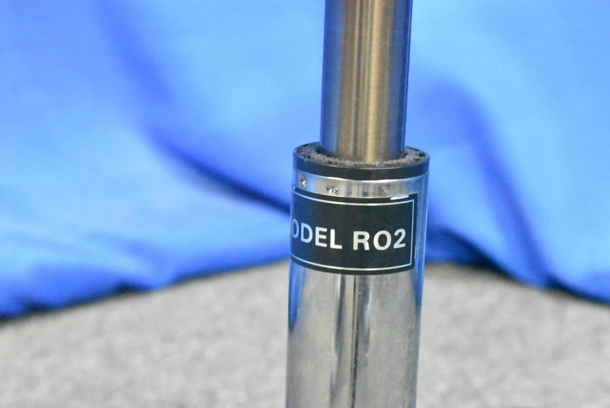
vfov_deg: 16.6
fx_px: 1399
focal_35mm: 82
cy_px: 204
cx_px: 305
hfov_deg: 24.6
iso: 25600
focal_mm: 55
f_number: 8
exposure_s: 1/40
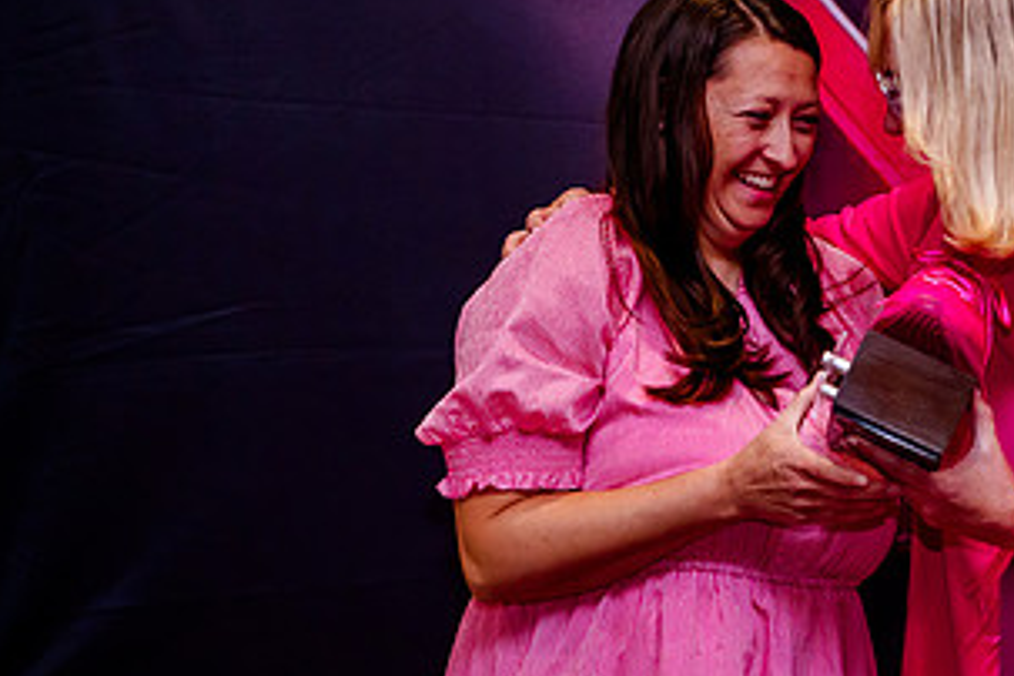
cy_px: 261
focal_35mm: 134
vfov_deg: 10.2
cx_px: 934
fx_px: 3774
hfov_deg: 15.1
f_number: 3.2
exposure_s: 1/400
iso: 2500
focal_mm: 70
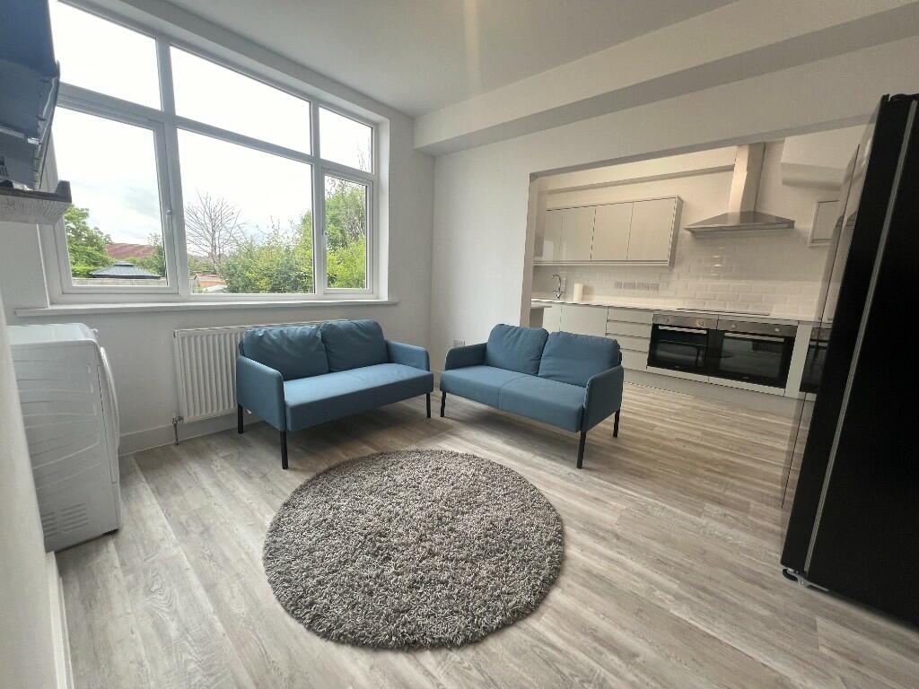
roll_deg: -2.1
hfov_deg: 106.2
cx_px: 460
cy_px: 344
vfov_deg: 89.9
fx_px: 345
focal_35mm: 13
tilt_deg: -10.2
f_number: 1.8
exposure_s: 1/99
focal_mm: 1.57
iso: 64
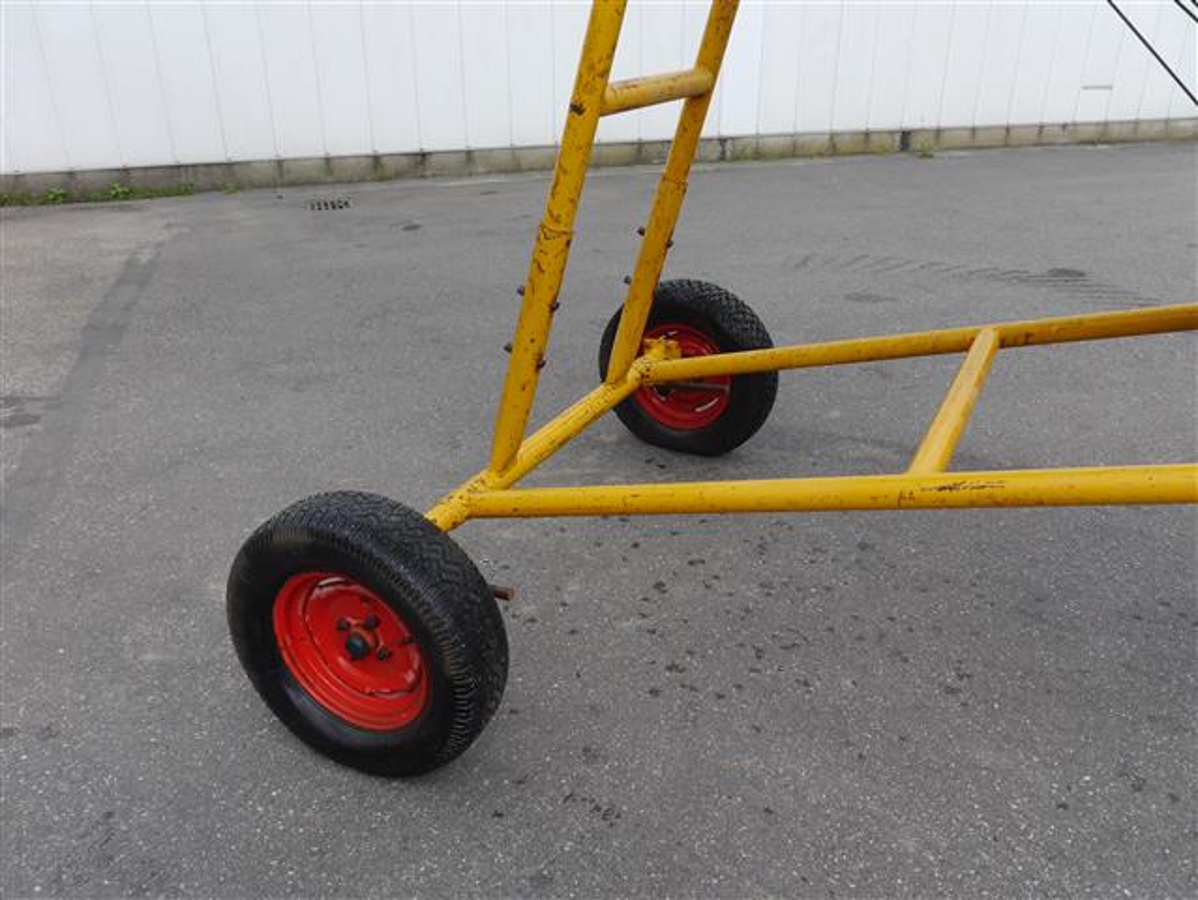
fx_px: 1039
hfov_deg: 59.9
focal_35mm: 30
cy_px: 450
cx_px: 599
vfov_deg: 46.8
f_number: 6.3
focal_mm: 15
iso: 160
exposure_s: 1/320
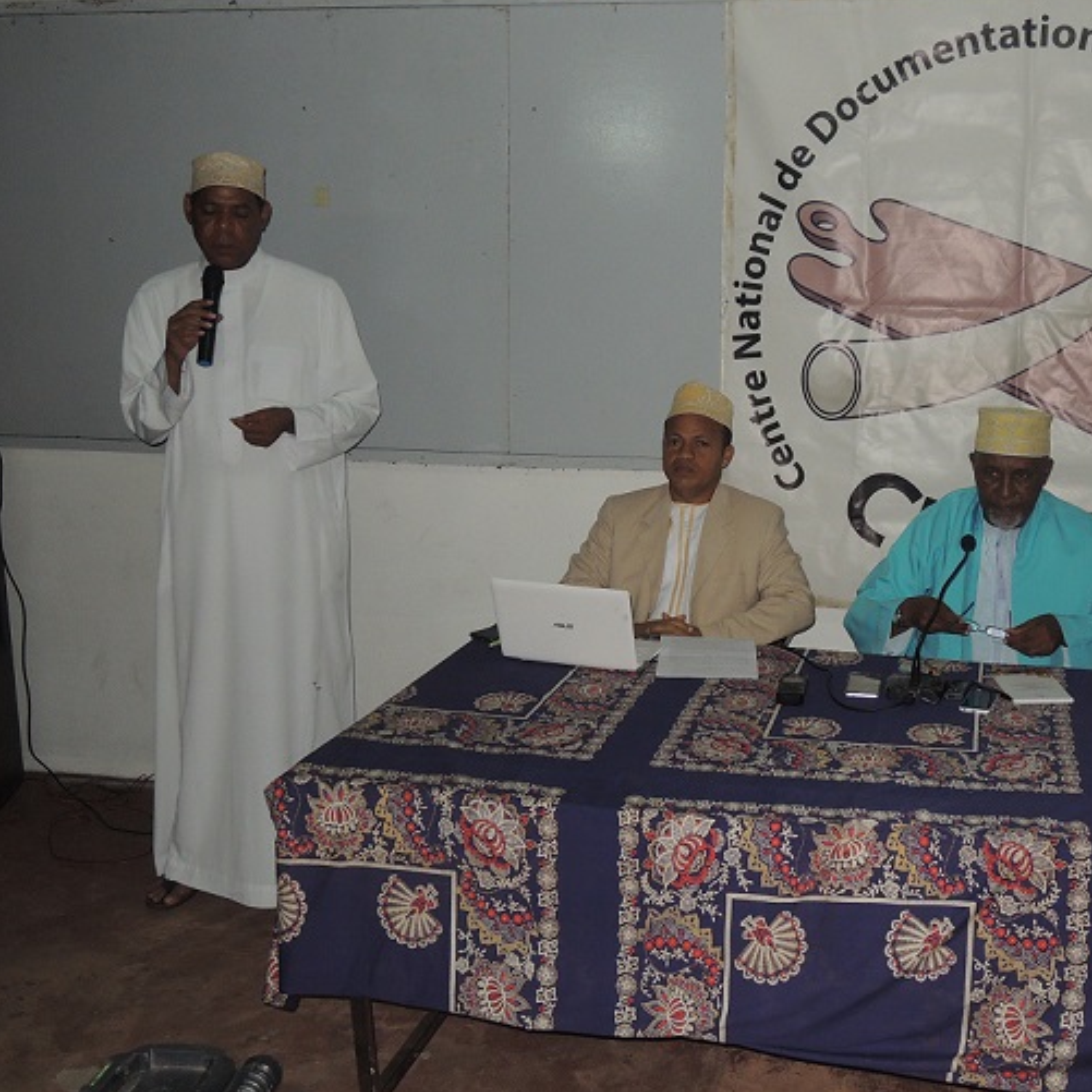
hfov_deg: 40.2
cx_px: 769
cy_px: 490
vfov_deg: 40.9
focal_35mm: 41
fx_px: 1463
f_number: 3
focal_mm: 5.5
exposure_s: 1/30
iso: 250
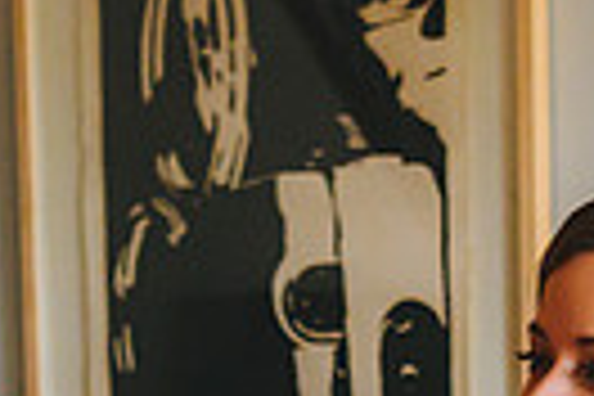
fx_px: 2541
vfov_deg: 8.7
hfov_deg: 13.3
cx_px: 320
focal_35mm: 154
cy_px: 634
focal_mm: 34
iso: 6400
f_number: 2.8
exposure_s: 1/1000
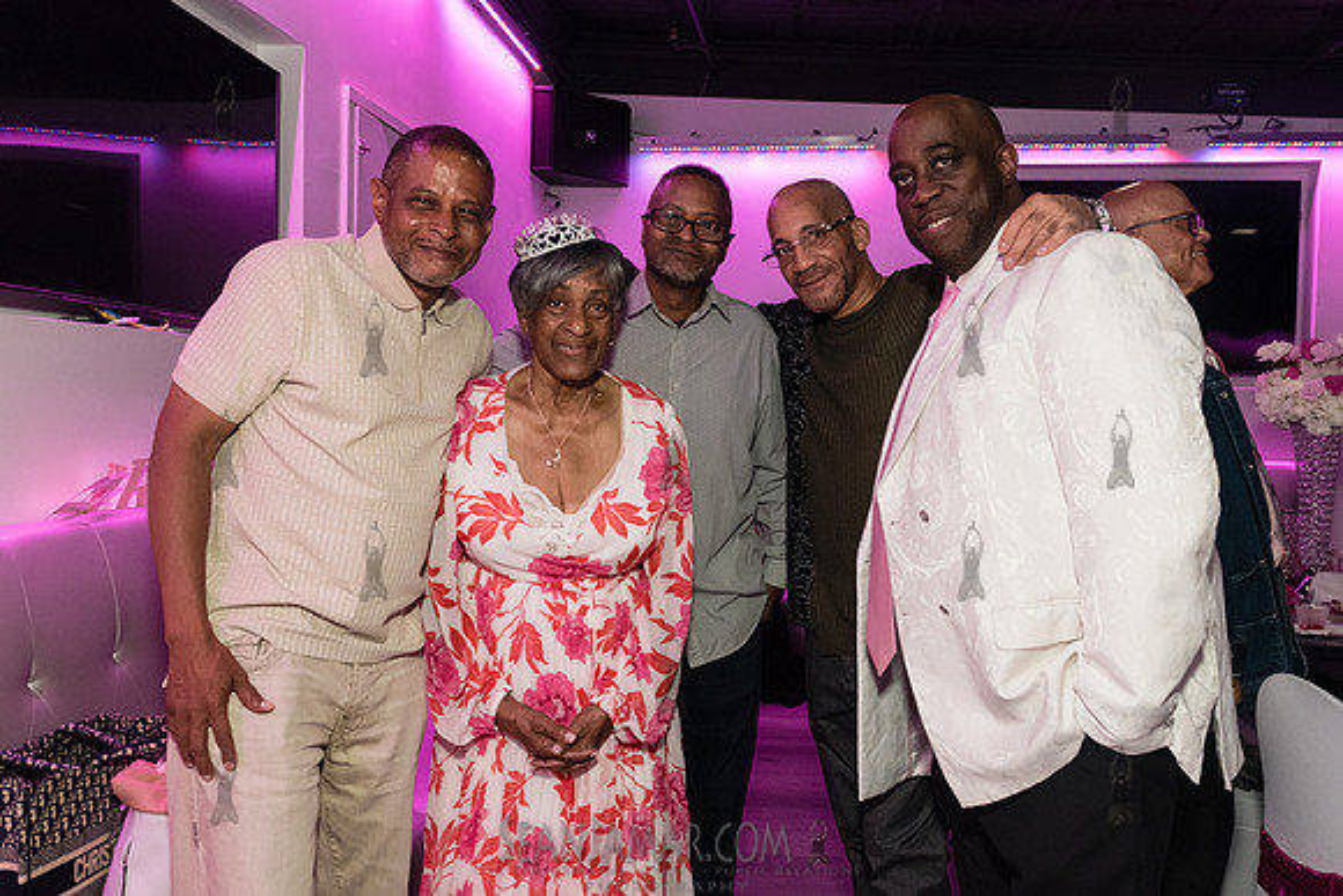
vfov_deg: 45.5
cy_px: 434
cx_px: 688
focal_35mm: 29
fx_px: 1069
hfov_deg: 64.2
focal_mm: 24
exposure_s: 1/200
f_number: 4.5
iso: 4000
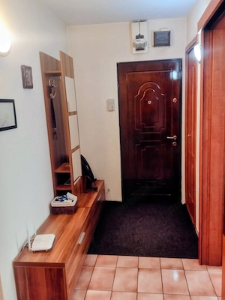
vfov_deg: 65.3
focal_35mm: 27
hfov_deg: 51.4
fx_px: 234
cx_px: 112
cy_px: 150
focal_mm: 4.71
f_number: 1.7
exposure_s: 1/33
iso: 250
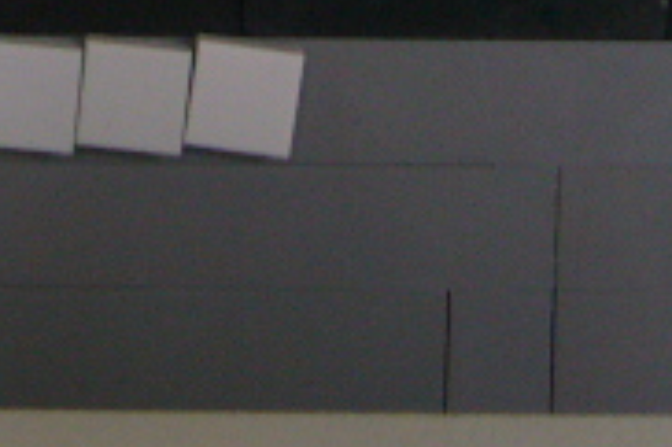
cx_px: 100
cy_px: -347
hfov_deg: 15.9
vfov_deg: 10.1
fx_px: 2387
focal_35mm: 128
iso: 100
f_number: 2.8
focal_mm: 5.8
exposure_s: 1/50
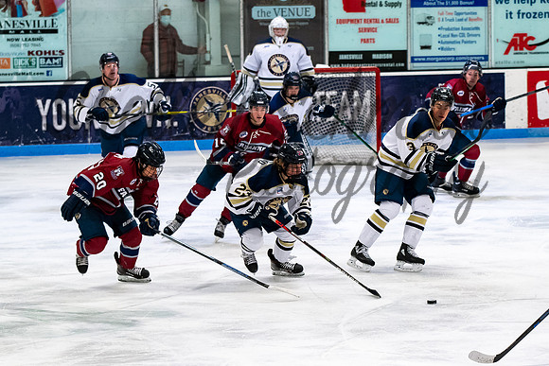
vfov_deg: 6.7
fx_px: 3152
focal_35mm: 207
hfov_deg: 9.9
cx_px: 353
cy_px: 199
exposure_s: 1/800
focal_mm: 102
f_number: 3.2
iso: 2000
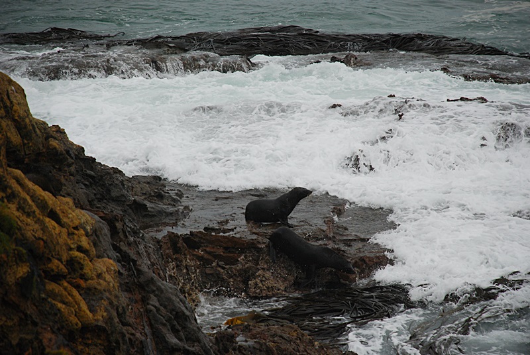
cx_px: 265
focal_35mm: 202
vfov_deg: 6.8
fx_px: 2986
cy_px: 178
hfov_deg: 10.1
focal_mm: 135
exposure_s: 1/1000
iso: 400
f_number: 6.3
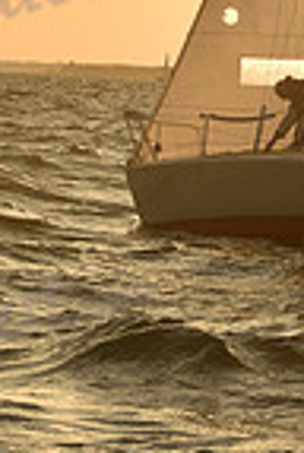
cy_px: -193
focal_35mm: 283
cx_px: 318
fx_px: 3567
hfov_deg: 4.9
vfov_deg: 7.2
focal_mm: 70
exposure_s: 1/640
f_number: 11
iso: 250
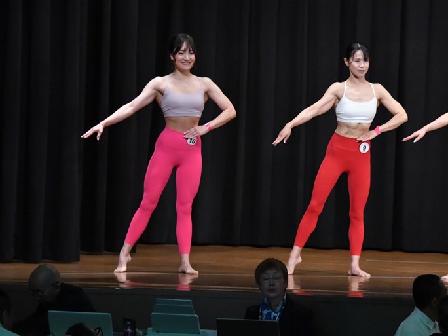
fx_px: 2847
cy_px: 168
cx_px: 245
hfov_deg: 9.0
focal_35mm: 220
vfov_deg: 6.8
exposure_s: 1/400
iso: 8000
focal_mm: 135
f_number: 5.6
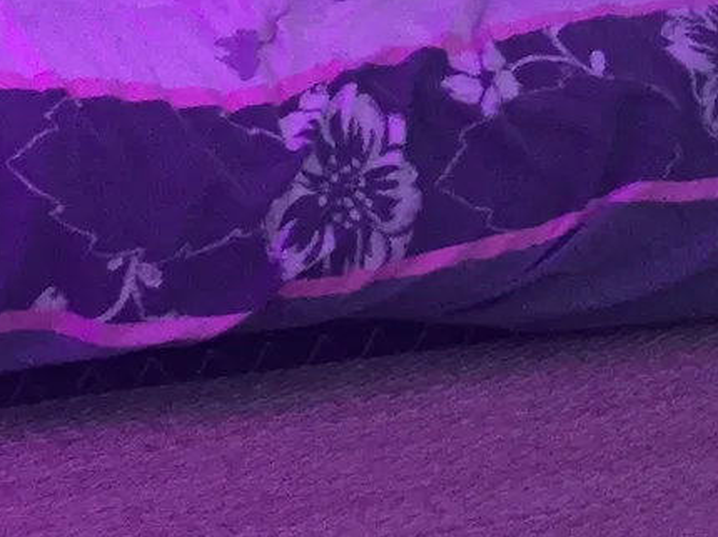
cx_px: 441
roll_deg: -3.0
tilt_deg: -1.9
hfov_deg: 18.2
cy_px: -192
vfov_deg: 13.1
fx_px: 2239
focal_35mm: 108
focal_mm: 4.15
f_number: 2.2
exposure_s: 1/17
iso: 1000
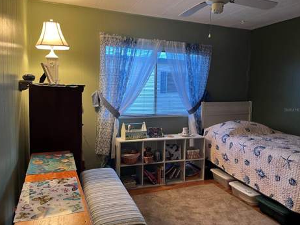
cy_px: 110
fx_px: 234
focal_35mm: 27
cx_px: 147
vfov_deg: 51.4
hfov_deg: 65.3
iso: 160
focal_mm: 5.1
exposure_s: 1/60
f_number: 1.6
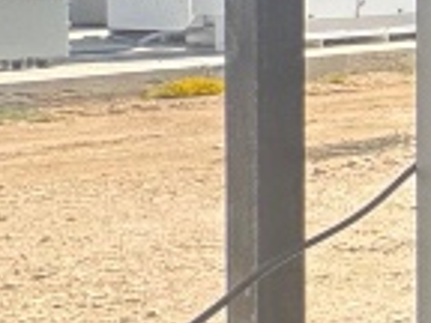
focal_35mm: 97
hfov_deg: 9.9
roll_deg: -0.5
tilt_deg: -3.4
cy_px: -21
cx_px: 1470
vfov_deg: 14.9
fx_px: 1208
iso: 40
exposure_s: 1/399
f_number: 2.2
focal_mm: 2.22
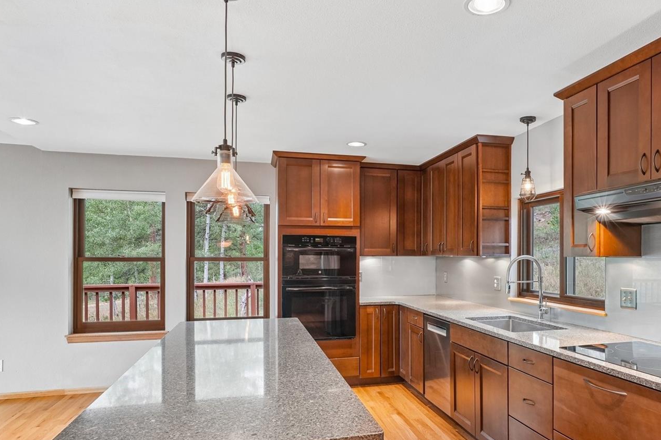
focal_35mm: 25
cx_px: 403
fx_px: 452
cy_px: 252
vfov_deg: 51.7
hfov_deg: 71.4
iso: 500
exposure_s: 1/10
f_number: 8
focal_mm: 13
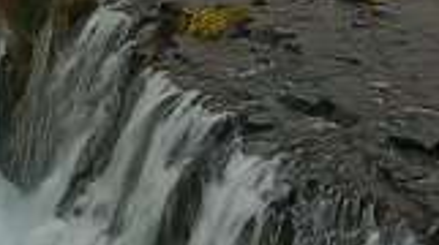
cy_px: -199
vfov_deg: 8.2
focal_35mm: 141
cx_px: -57
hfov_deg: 14.8
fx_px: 1639
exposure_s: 1/25
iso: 139
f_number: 2.2
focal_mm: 4.73
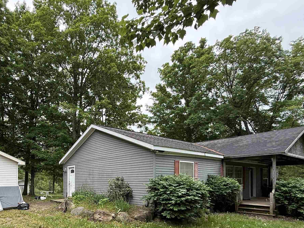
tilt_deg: +1.1
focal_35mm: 24
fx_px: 211
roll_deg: -0.1
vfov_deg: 53.5
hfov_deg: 69.4
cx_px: 99
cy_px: 178
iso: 64
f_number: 2.2
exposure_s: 1/120
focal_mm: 2.22
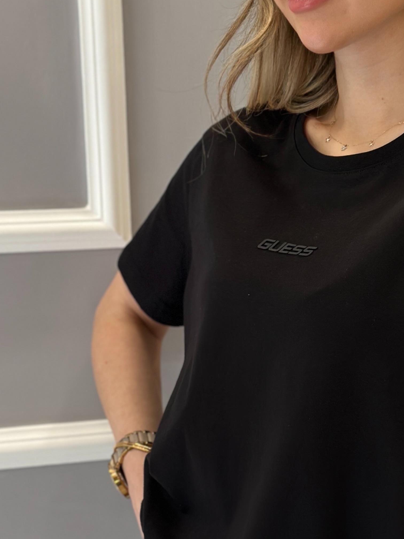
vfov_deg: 20.4
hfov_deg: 15.3
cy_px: 313
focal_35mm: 96
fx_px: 1494
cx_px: 353
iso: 125
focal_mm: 6.86
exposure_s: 1/102
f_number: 1.78
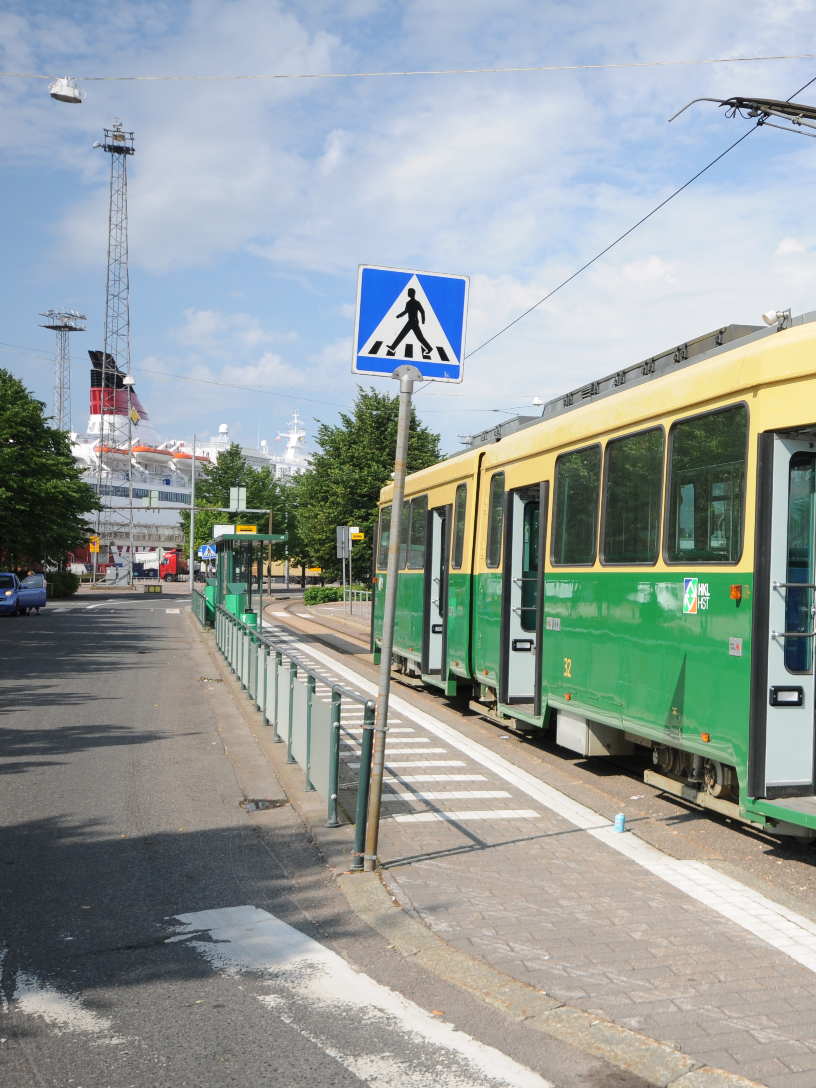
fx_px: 1383
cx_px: 704
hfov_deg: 31.6
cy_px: 542
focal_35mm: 44
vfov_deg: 42.9
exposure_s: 1/160
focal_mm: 20
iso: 200
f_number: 6.3
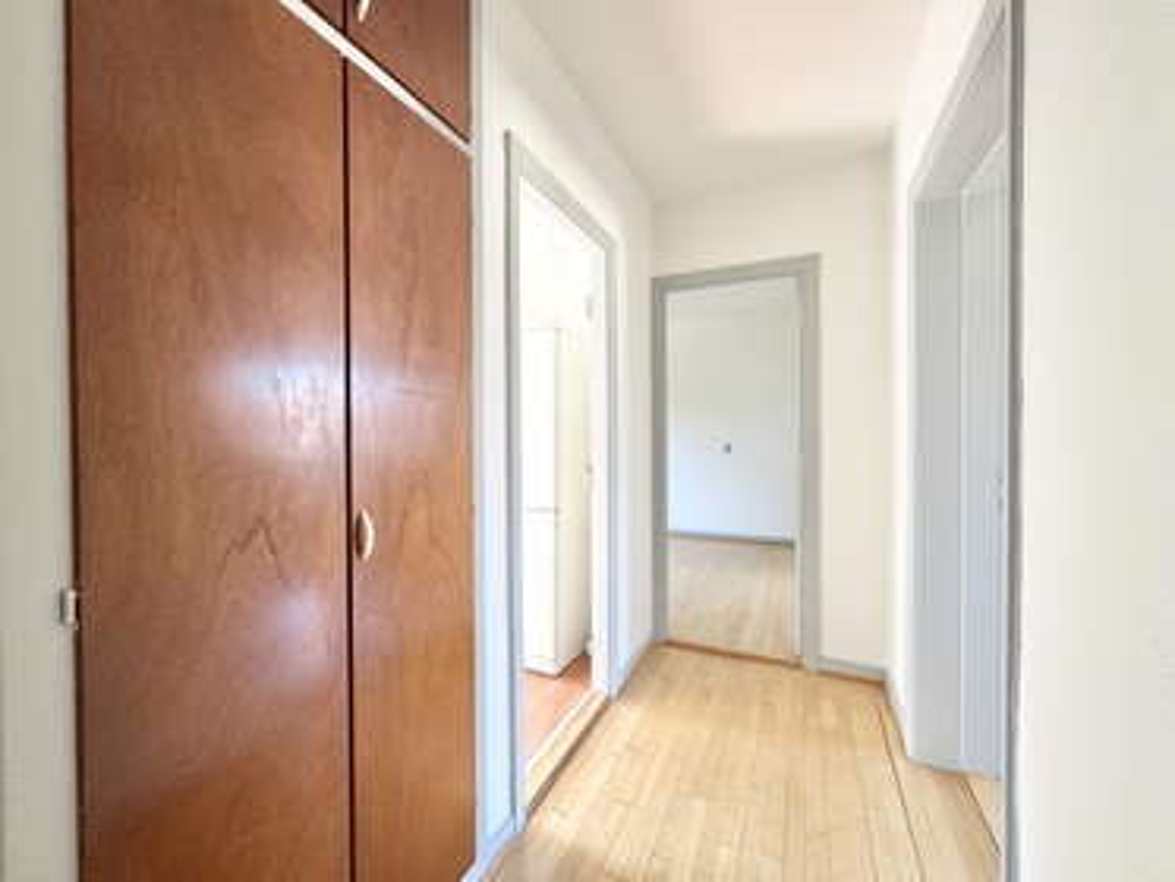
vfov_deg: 85.7
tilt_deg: -1.4
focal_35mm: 14
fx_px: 475
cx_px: 588
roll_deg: +0.6
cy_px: 441
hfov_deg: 102.0
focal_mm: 2.22
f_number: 2.2
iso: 125
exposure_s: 1/99
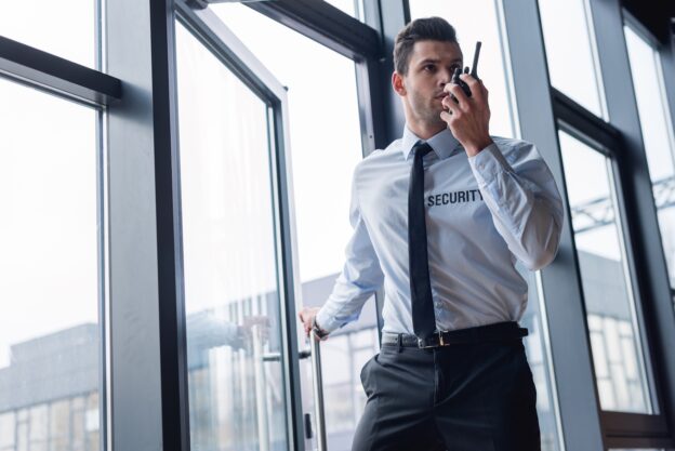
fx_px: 938
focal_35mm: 50
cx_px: 338
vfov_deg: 27.0
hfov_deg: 39.6
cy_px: 226
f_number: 3.2
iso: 320
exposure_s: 1/160
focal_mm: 50
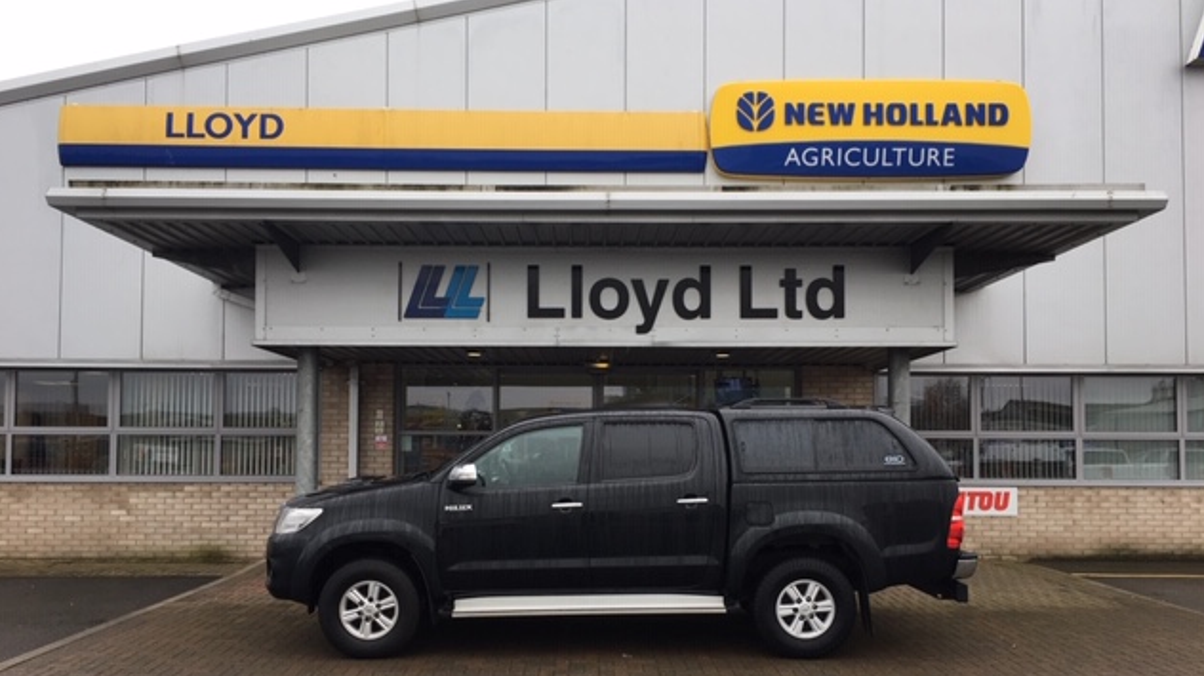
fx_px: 1021
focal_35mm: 32
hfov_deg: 61.0
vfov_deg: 36.5
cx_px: 596
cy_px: 411
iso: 25
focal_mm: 4.15
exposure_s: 1/153
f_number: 2.2
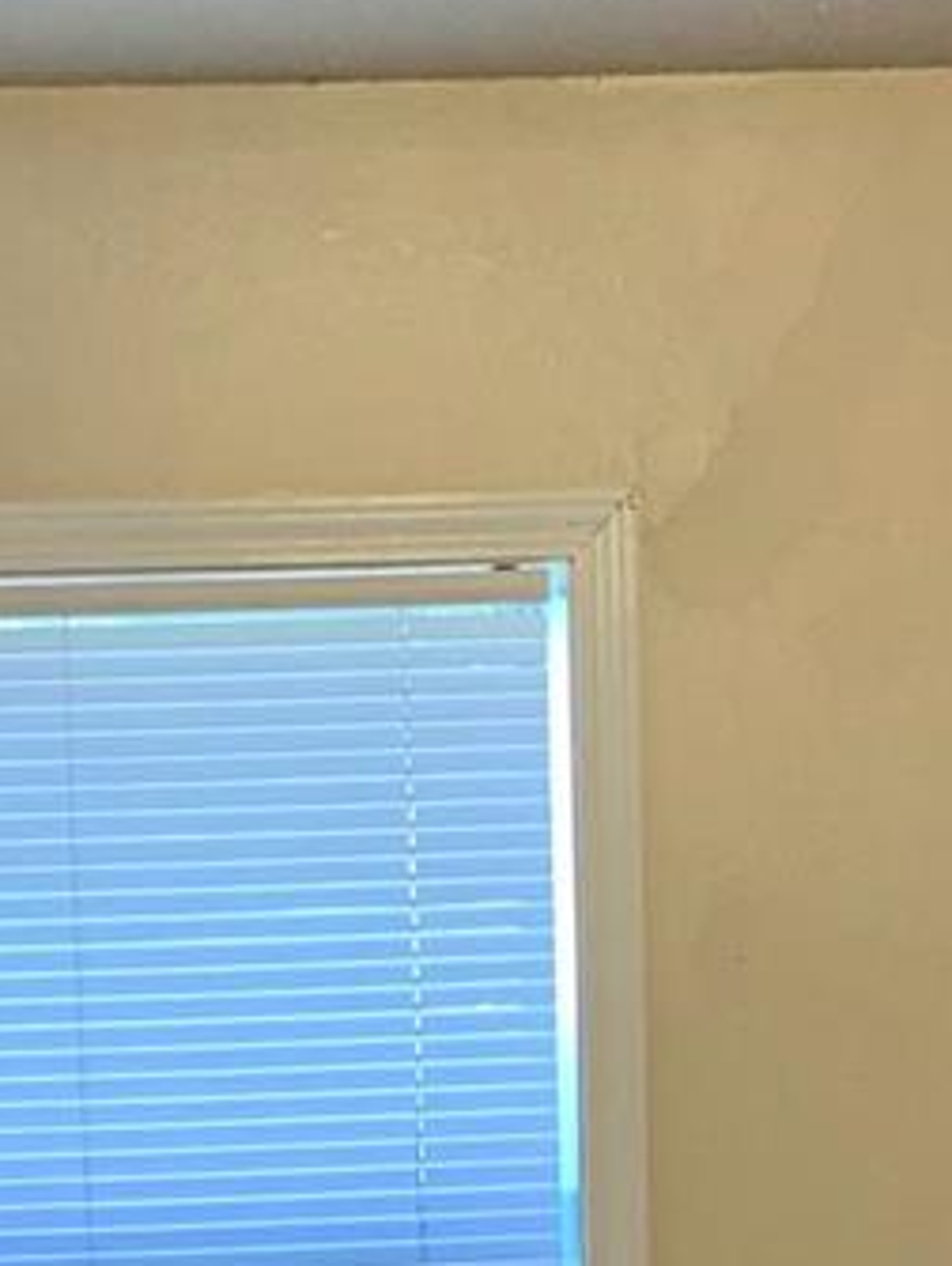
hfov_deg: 15.8
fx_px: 3404
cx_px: 181
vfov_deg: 18.7
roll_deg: +2.0
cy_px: 1878
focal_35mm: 93
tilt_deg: -7.9
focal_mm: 4.25
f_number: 1.8
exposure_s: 1/60
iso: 125
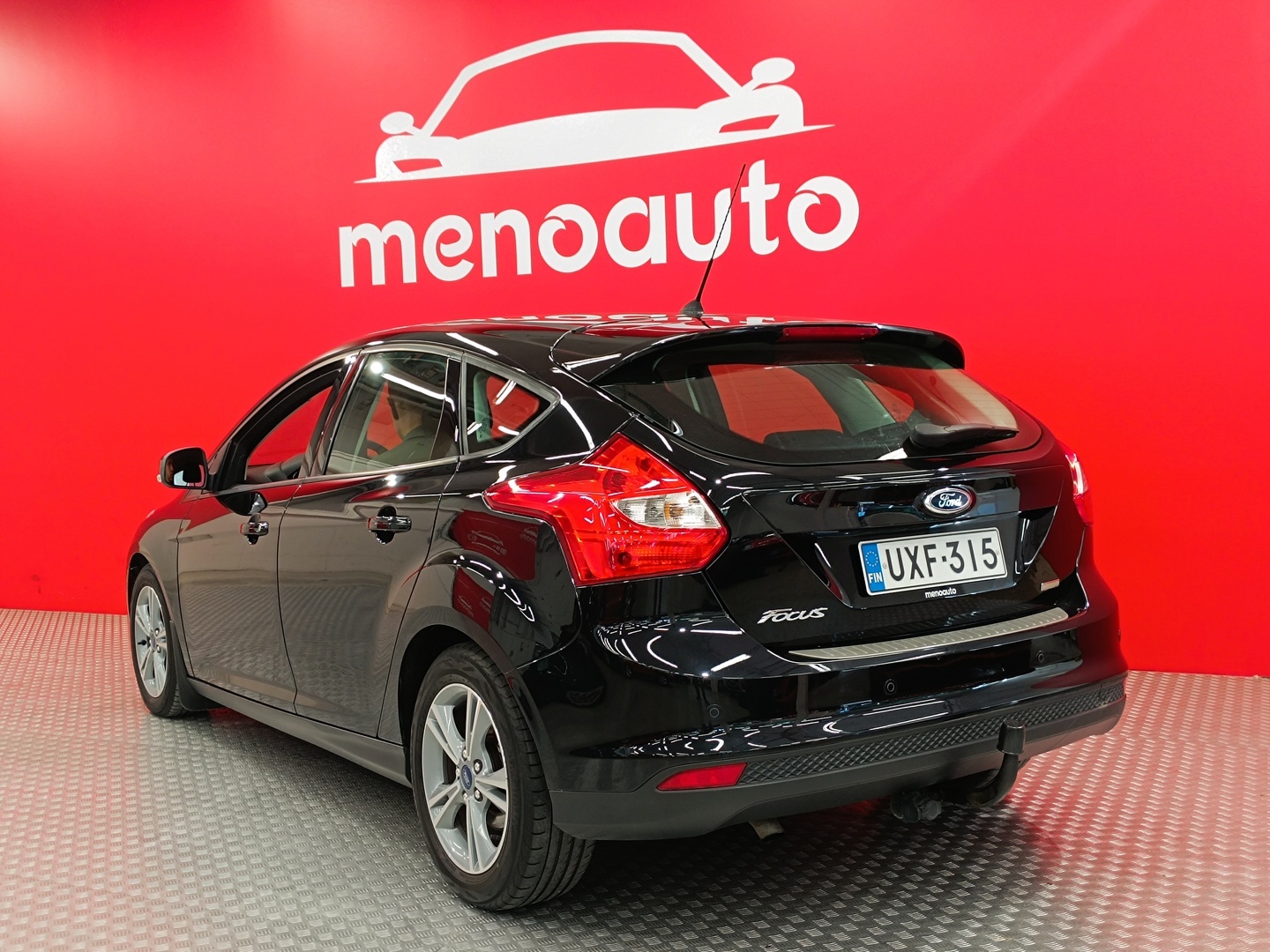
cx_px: 635
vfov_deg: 56.8
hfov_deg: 71.6
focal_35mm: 24
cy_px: 476
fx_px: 881
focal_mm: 5.59
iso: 371
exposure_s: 1/101
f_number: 1.88
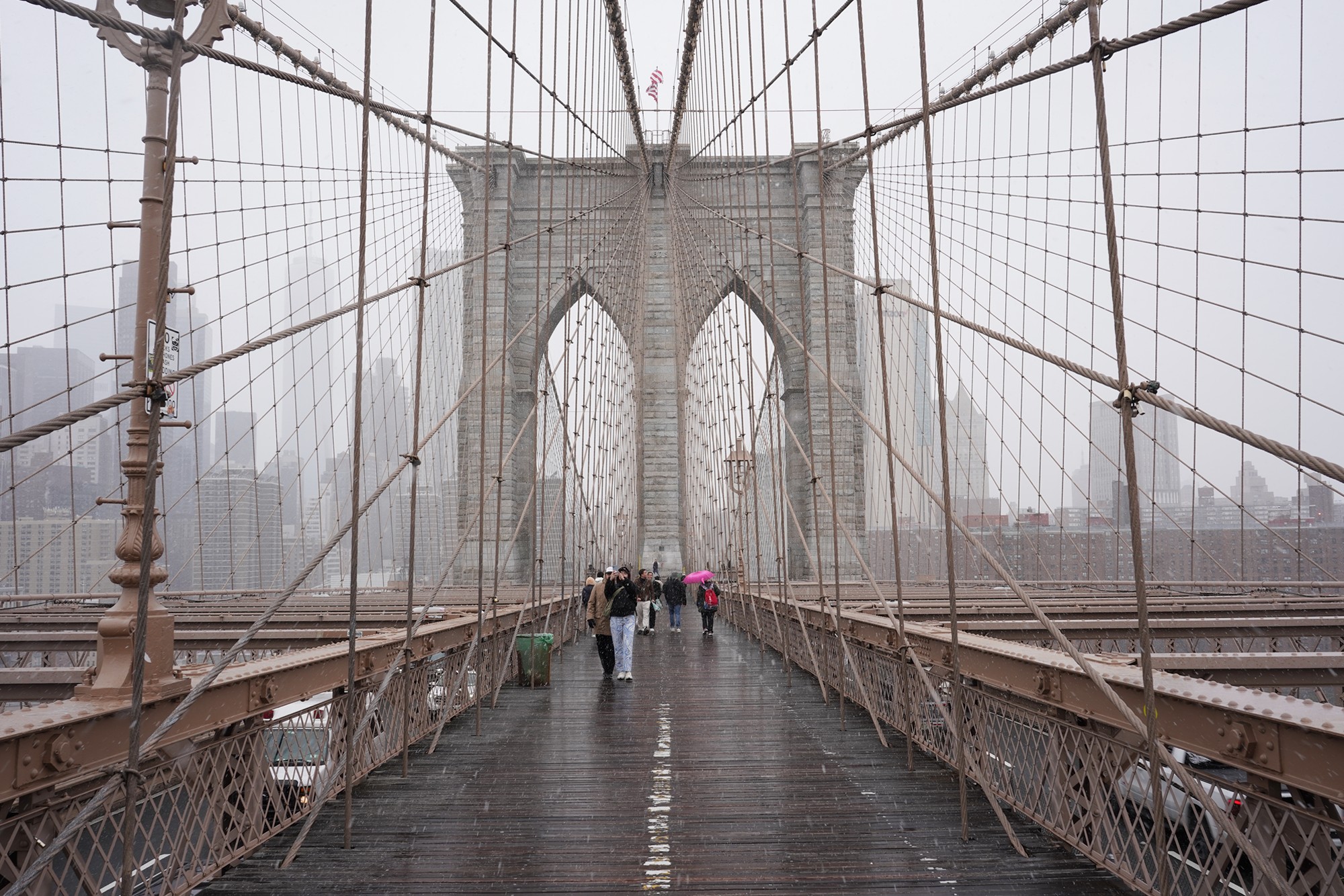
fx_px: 1083
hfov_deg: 63.7
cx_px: 672
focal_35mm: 29
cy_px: 448
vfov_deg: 45.0
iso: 320
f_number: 10
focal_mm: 29
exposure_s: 1/125
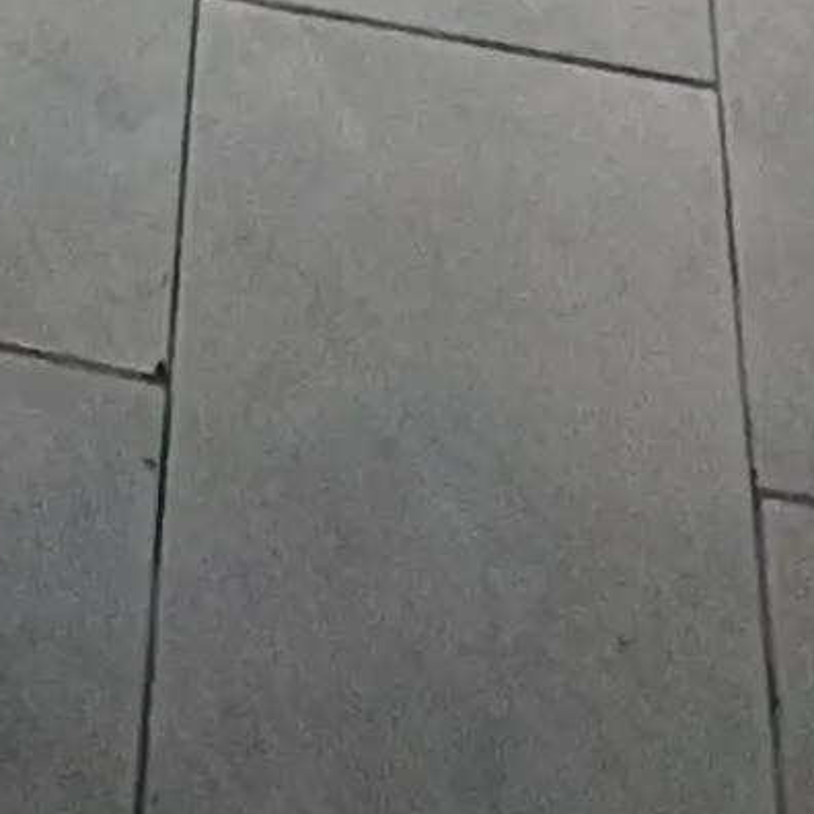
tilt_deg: -16.2
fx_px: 3352
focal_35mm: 126
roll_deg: +1.9
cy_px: -2191
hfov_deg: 13.2
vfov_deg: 8.7
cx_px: -329
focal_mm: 2.22
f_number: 2.2
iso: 160
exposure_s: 1/120
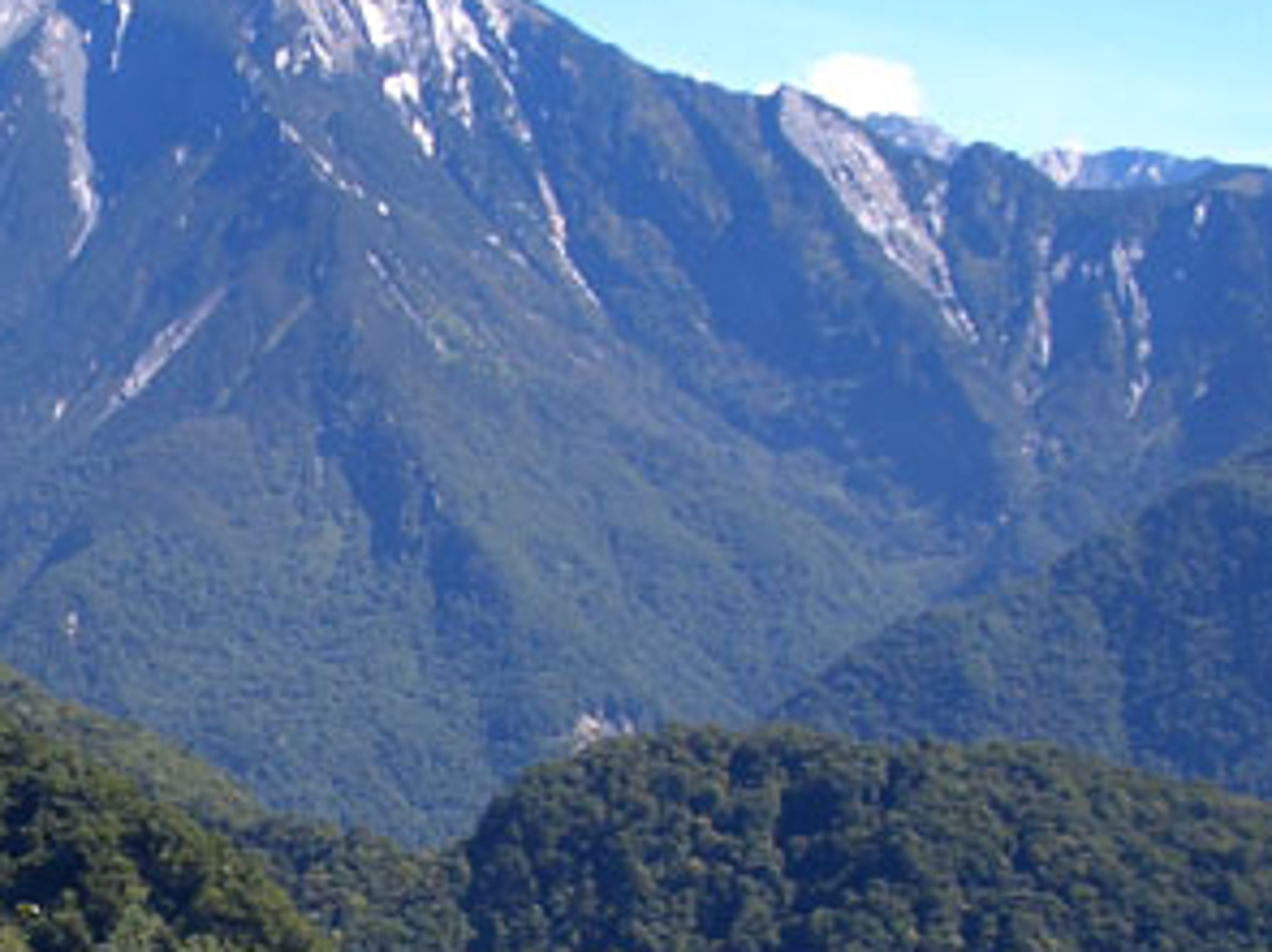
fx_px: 3489
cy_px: 612
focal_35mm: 95
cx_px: 263
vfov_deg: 15.5
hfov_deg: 20.4
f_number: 4.3
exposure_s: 1/250
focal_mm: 5.8
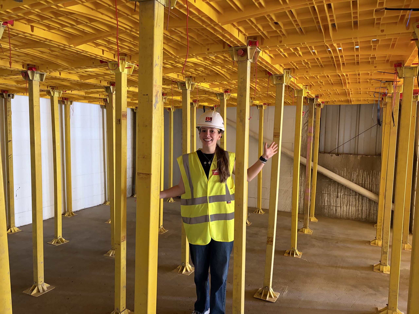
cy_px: 157
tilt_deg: -3.6
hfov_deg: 67.3
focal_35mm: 26
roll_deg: -0.5
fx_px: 315
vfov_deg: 53.1
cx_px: 210
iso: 500
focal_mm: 5.96
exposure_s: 1/33
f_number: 1.6
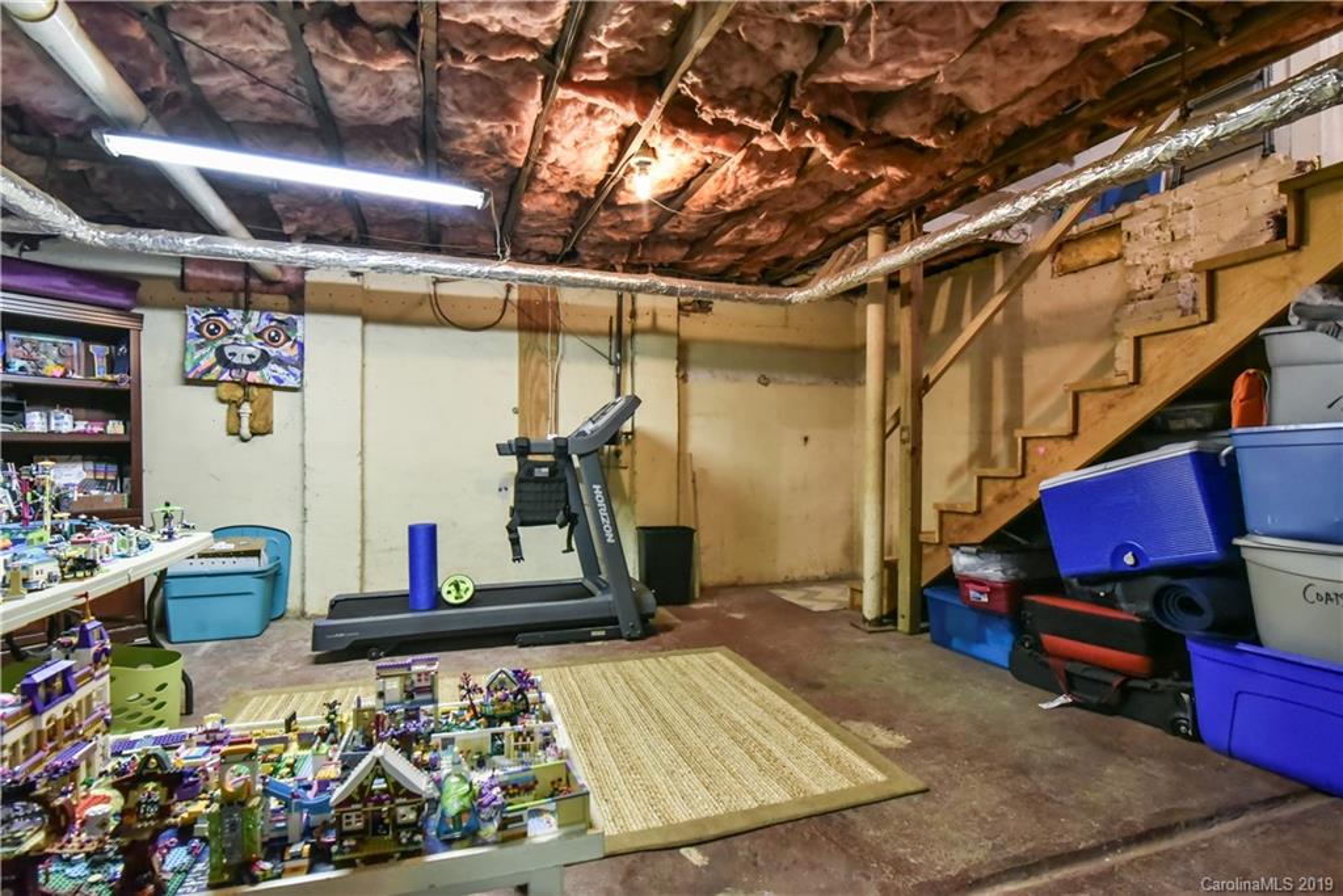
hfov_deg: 96.7
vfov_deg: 73.8
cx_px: 672
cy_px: 448
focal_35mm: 16
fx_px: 597
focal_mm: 16
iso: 4000
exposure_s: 1/50
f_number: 7.1
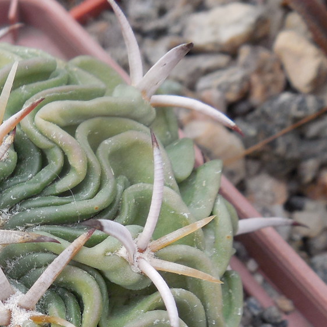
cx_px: -28
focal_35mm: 78
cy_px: 290
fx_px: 834
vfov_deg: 21.7
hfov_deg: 21.1
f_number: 3.6
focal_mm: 5.6
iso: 125
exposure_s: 1/80
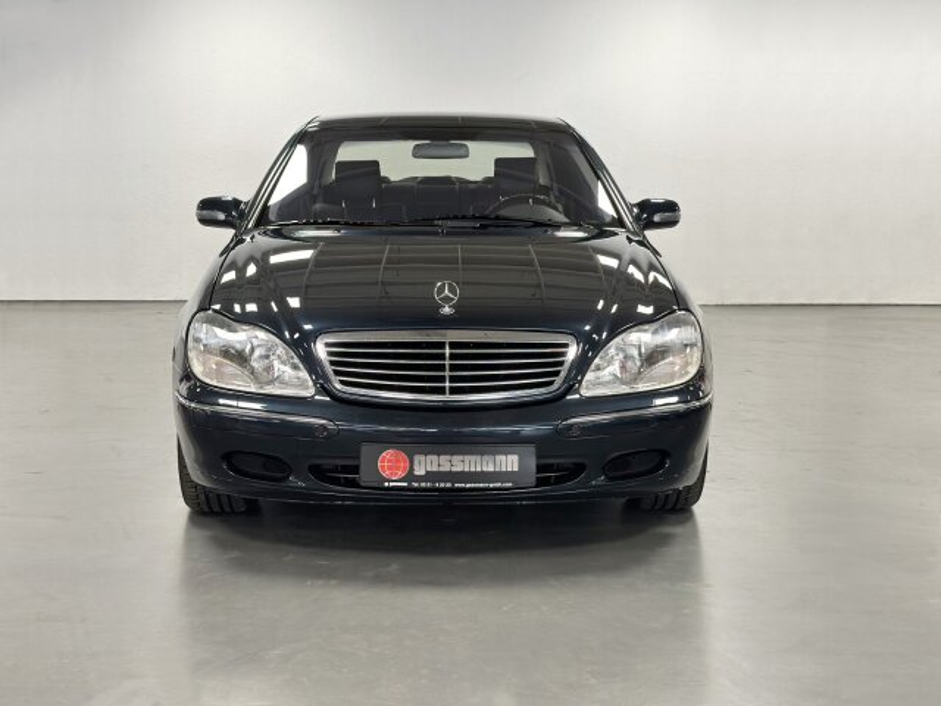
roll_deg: -0.6
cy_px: 353
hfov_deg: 39.7
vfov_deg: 30.3
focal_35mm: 48
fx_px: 1305
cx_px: 470
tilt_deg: -9.9
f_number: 1.78
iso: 125
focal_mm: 6.86
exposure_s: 1/62
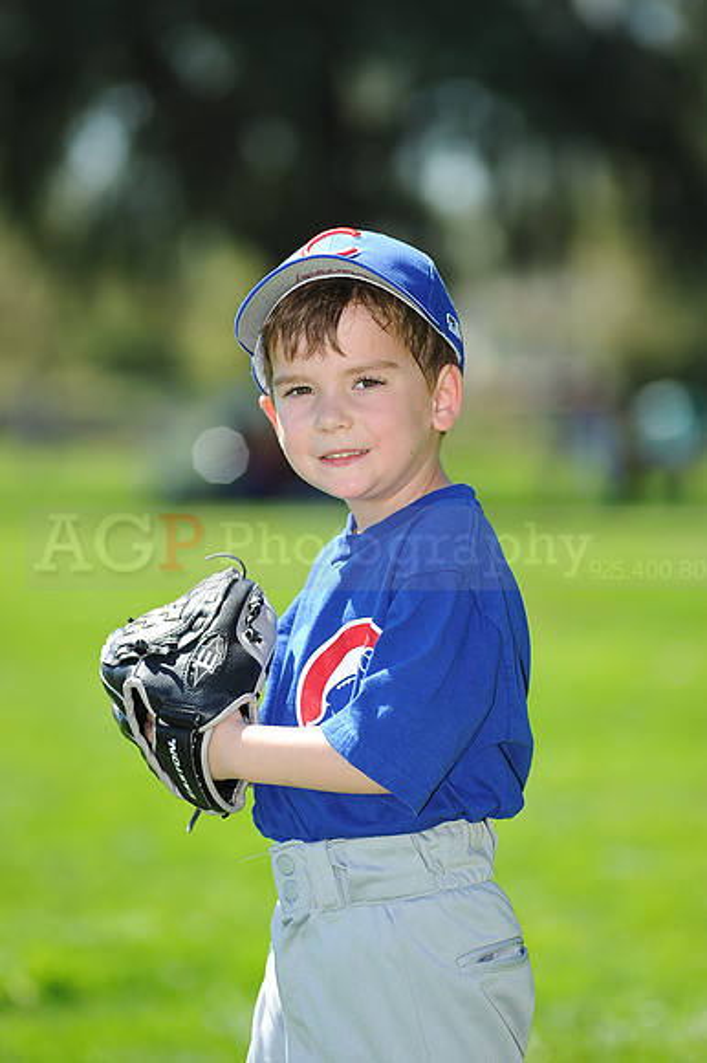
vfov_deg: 11.4
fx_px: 5308
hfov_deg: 7.6
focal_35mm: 180
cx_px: 354
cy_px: 532
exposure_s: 1/640
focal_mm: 180
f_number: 4.5
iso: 200
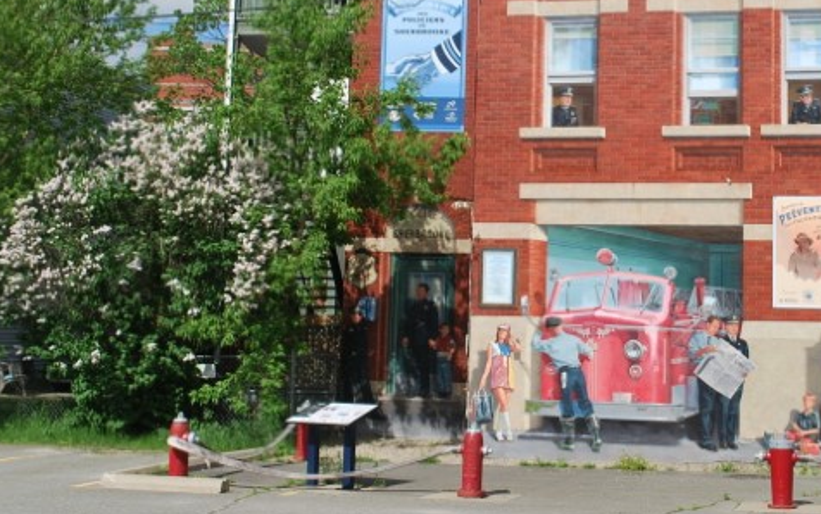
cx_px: 575
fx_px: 1545
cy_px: 110
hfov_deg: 29.5
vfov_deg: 18.7
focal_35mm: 69
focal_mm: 30
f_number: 9
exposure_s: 1/320
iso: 100
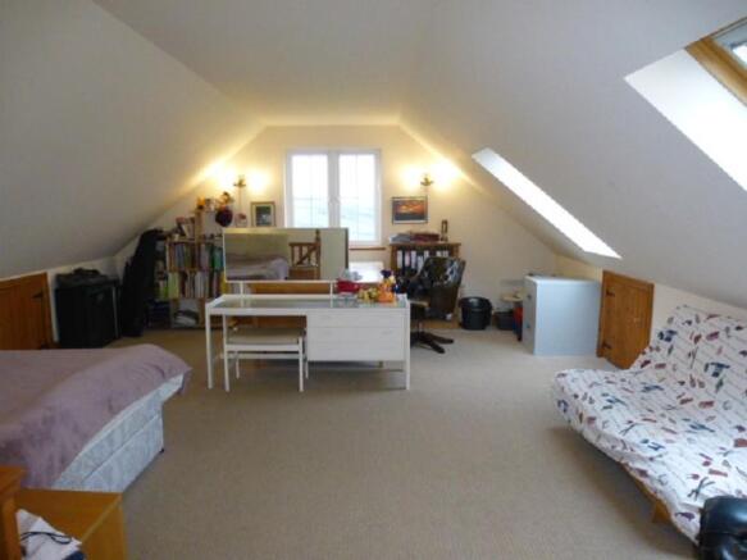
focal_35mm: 24
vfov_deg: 56.8
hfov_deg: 71.6
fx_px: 518
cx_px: 374
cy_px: 280
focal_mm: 4.3
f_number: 3.3
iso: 800
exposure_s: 1/60
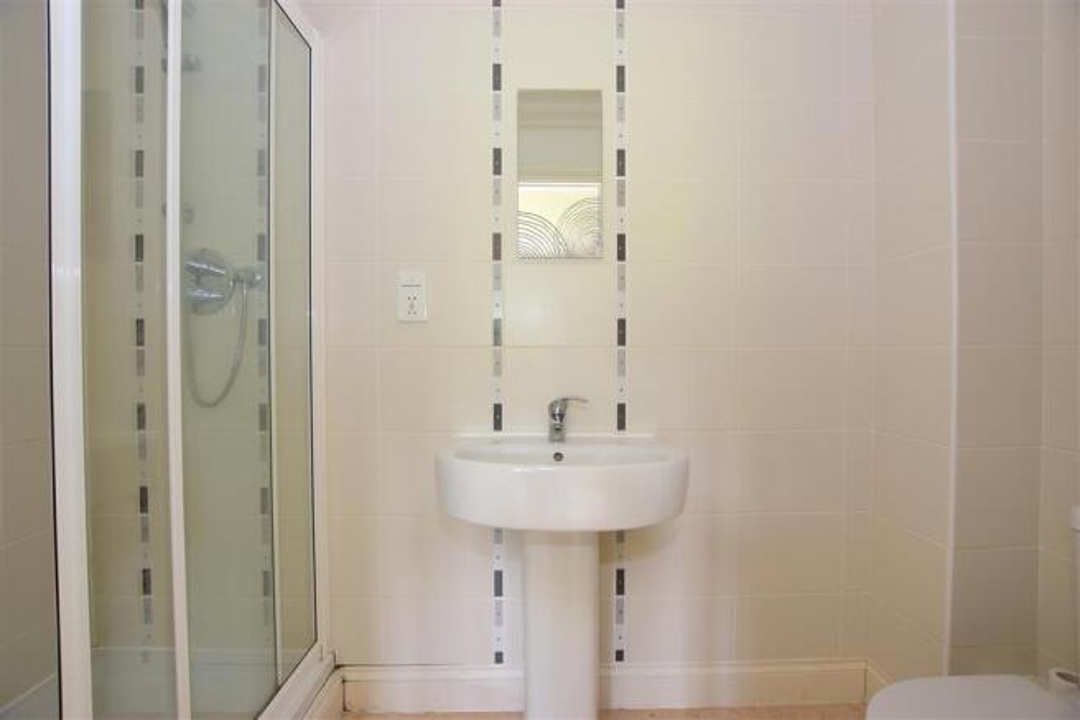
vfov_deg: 77.3
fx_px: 450
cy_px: 360
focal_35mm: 15
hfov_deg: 100.4
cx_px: 540
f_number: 5.6
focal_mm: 10
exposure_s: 1/20
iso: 400
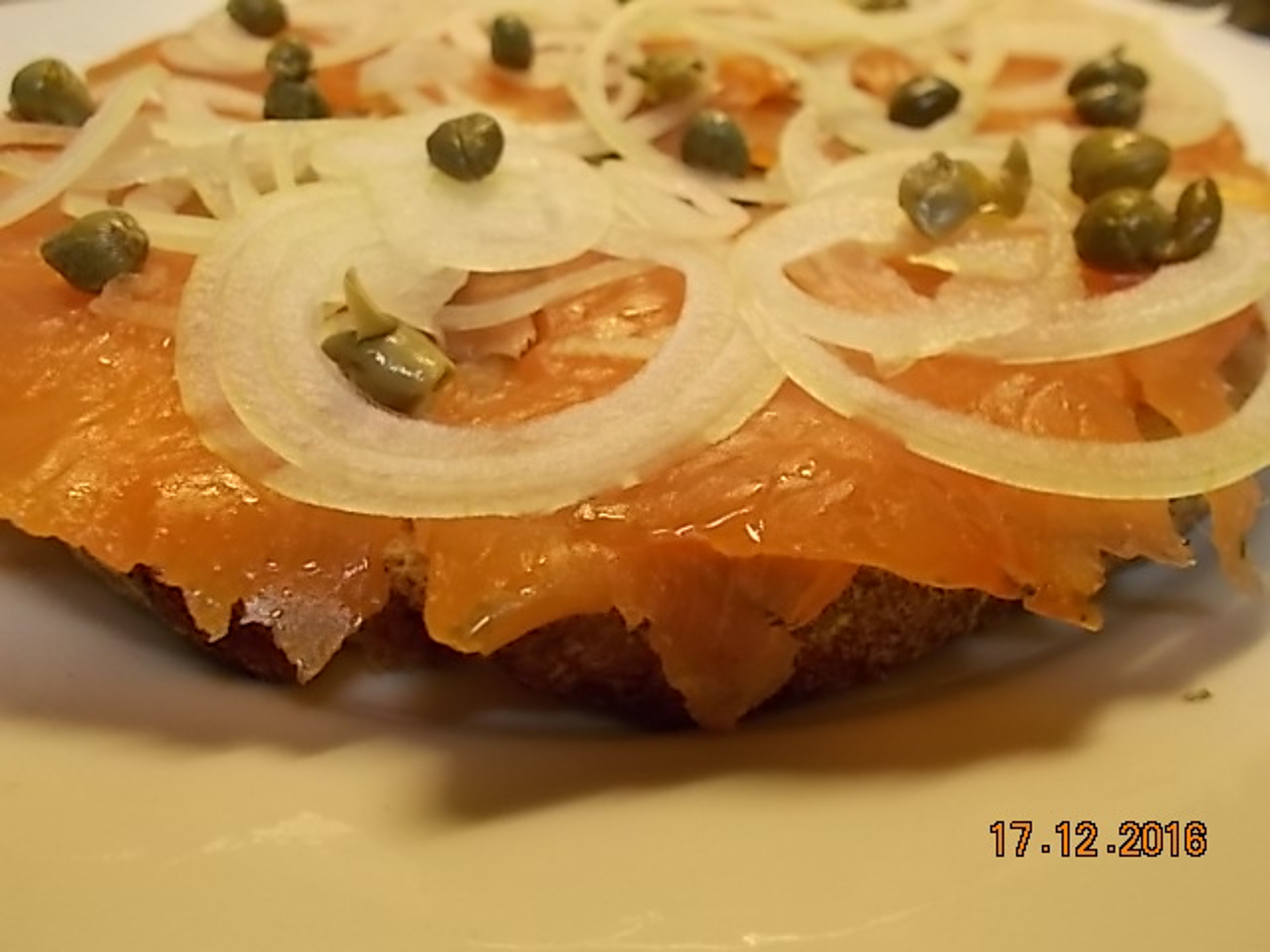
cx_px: 635
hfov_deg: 60.0
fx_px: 1101
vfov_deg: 46.8
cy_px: 476
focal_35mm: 30
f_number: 3.4
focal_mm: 5.3
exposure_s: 1/15
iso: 200
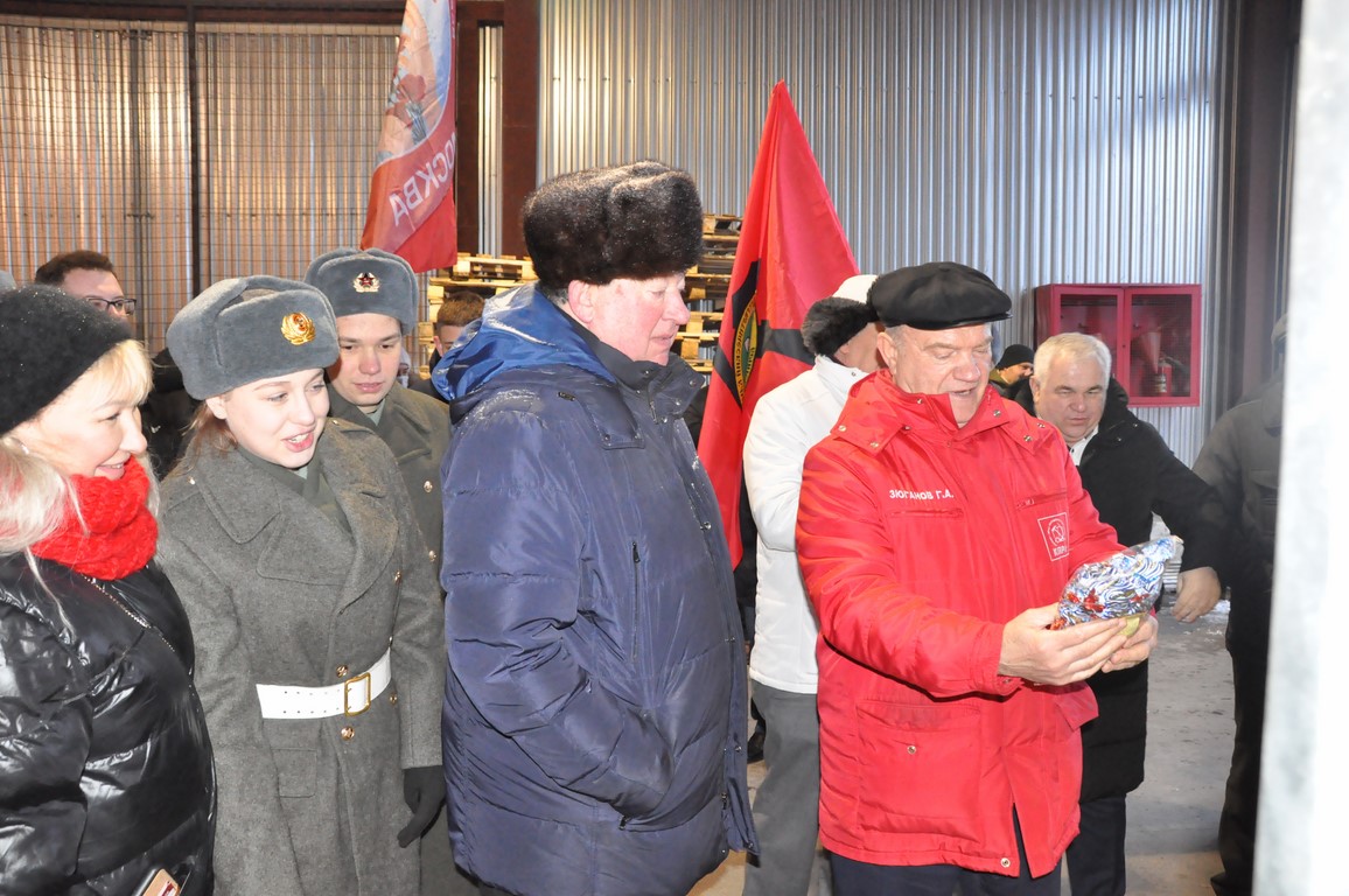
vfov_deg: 47.8
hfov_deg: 67.4
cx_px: 674
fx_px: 1011
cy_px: 448
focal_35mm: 27
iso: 3200
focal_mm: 18
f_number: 5.6
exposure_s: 1/60
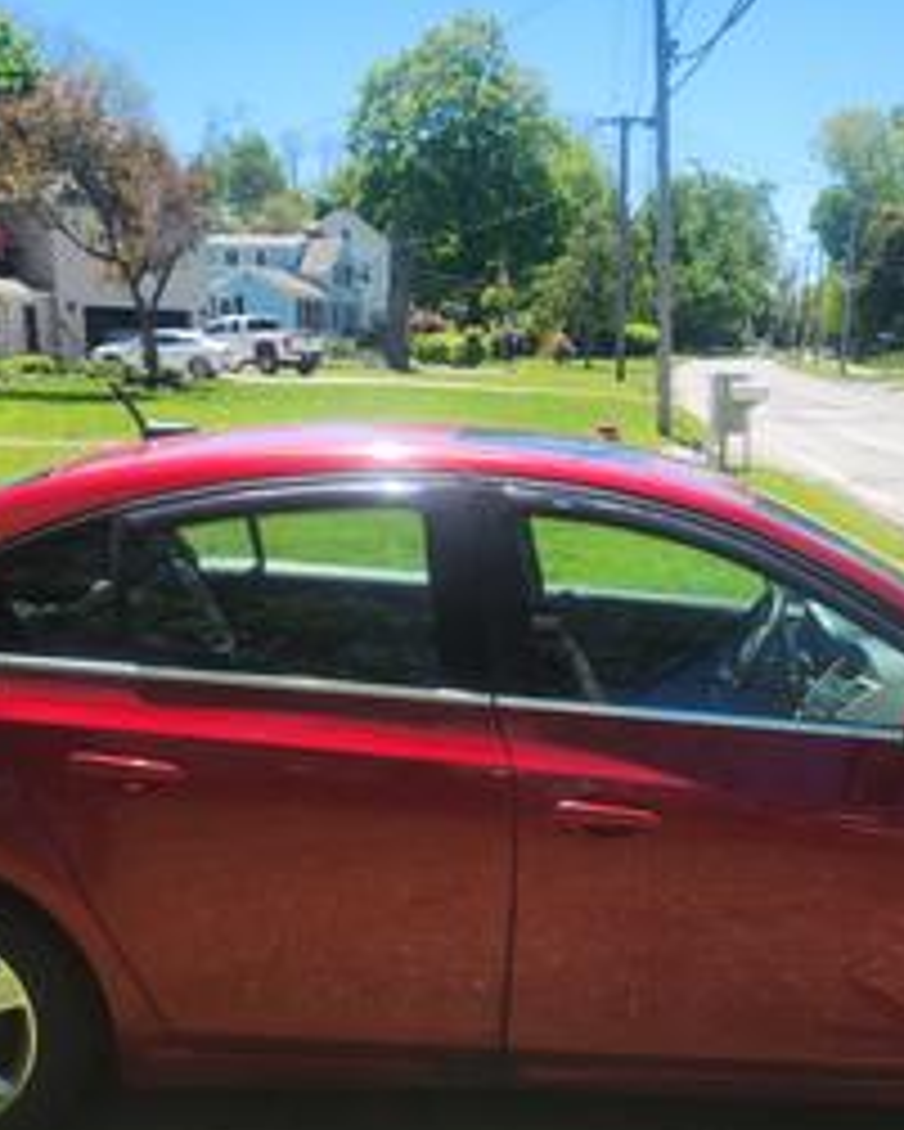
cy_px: 824
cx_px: 571
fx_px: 1504
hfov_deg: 33.3
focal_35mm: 45
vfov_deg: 40.2
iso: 20
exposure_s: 1/722
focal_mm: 5.4
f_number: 1.8
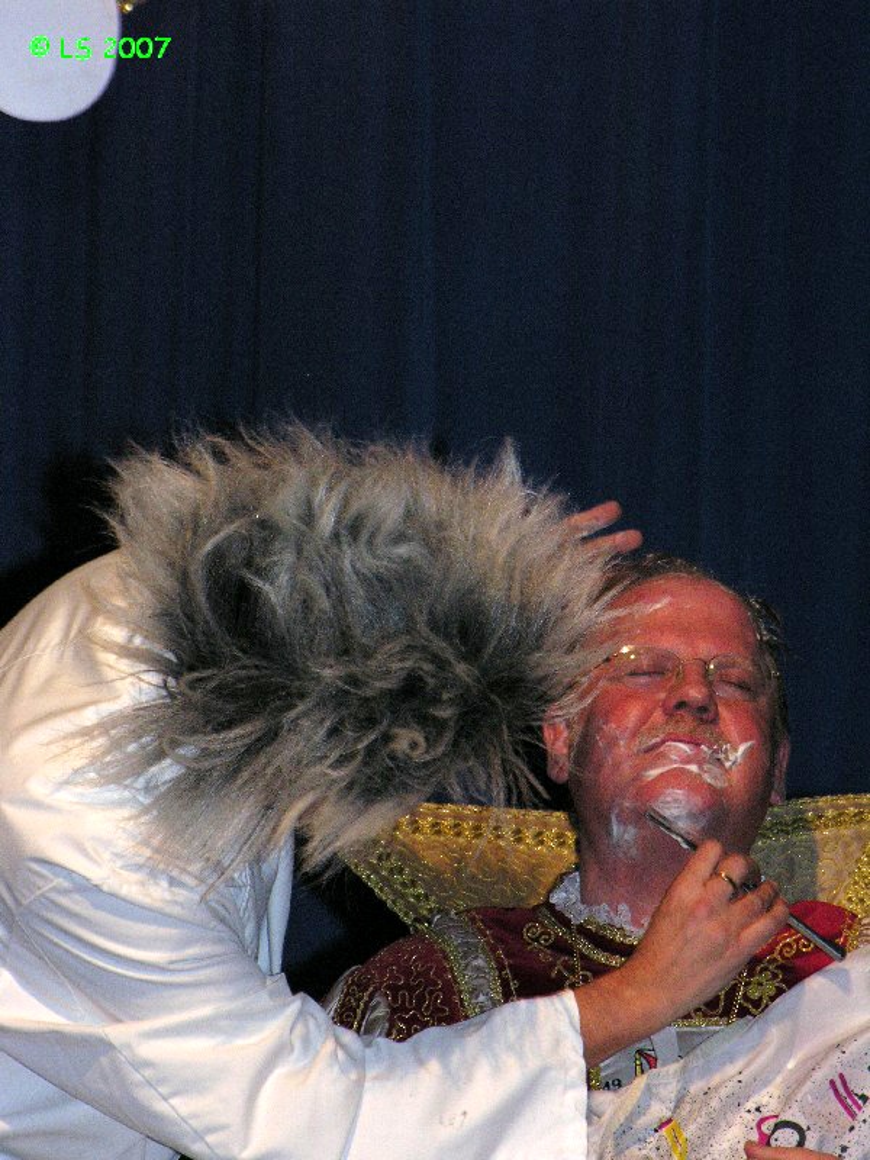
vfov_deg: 6.3
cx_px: 435
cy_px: 580
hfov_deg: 4.7
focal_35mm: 314
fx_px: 10522
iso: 200
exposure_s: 1/60.1
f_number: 5
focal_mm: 80
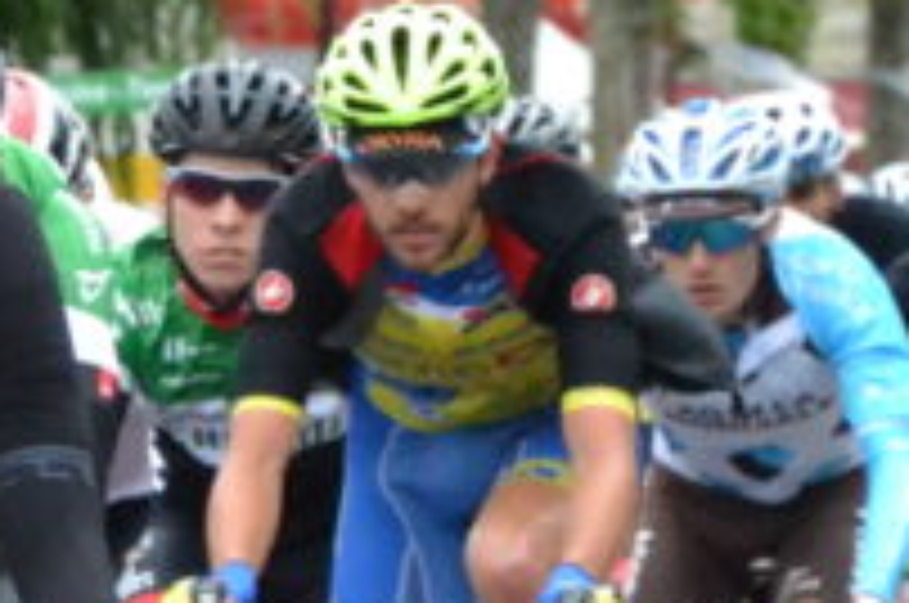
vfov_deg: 1.5
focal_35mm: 906
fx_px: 22837
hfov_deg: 2.3
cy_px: 749
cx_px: -608
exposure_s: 1/400
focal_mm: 105
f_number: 5.6
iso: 3200
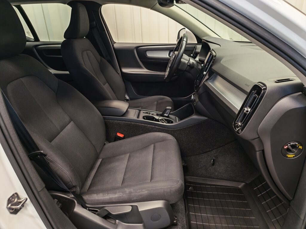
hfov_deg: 73.9
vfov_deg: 58.9
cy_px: 114
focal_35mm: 23
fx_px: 203
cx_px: 153
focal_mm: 5.4
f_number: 1.6
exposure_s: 1/50
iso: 160
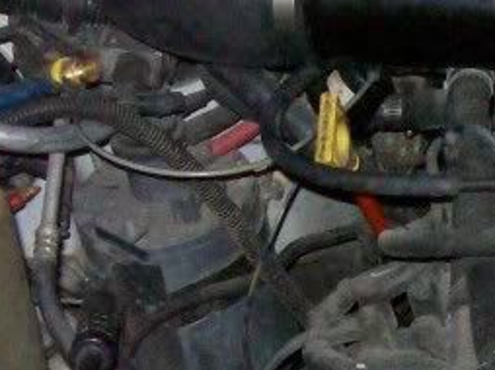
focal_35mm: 145
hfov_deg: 13.4
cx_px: 509
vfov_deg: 10.2
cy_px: 279
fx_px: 2072
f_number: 2.7
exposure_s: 1/128
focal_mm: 6
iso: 400
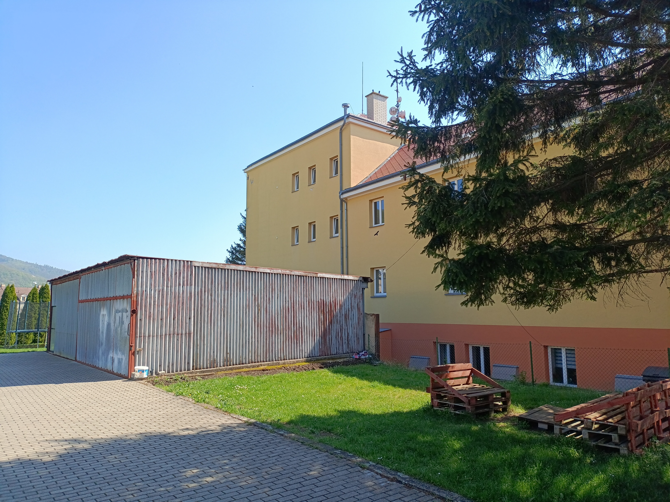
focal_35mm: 25
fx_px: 484
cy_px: 251
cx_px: 335
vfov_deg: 54.9
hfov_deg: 69.4
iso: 50
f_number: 1.7
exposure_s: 1/317
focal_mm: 4.71
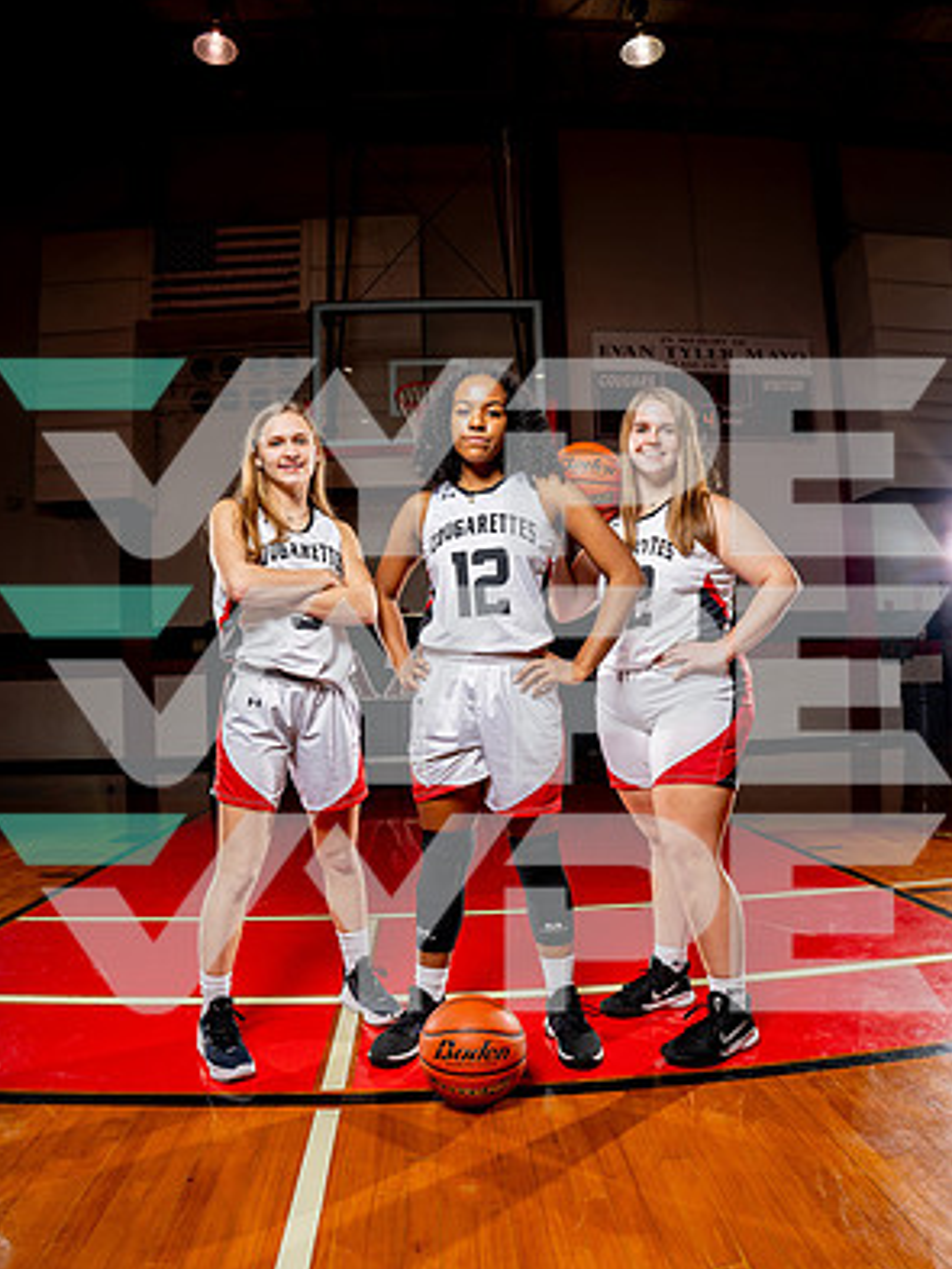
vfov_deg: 76.2
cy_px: 688
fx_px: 806
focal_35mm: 22
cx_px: 474
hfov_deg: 61.1
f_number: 8
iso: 100
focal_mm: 20
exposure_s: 1/250
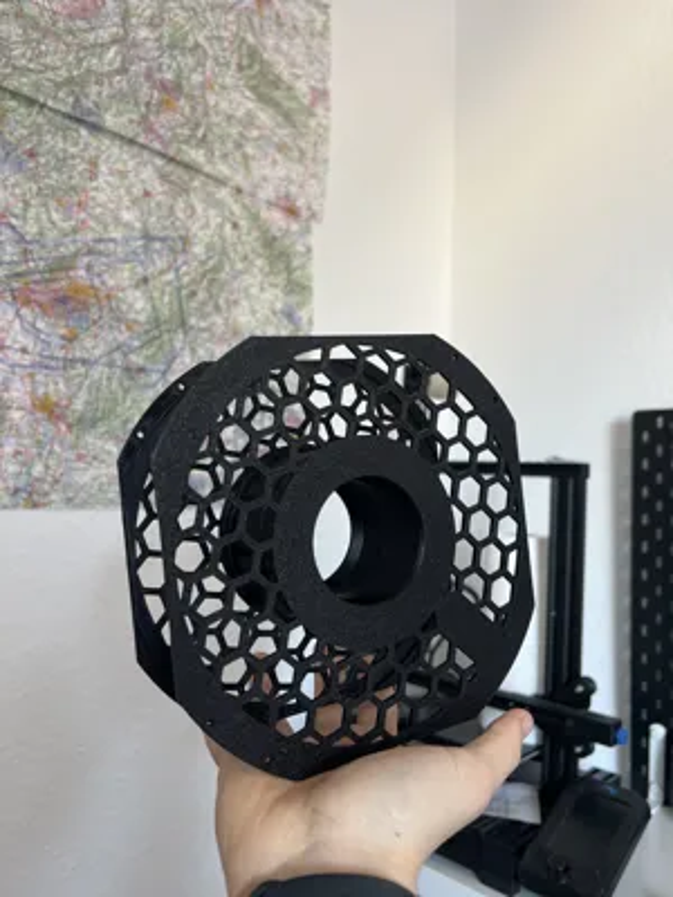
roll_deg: -2.1
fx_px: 674
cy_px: 448
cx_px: 336
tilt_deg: +3.1
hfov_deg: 53.1
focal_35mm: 26
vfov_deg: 67.3
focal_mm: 5.7
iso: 125
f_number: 1.5
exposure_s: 1/65
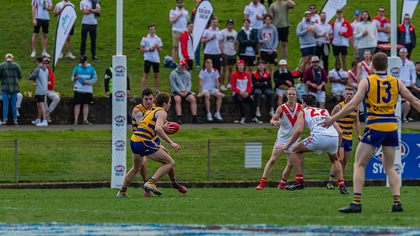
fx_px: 6551
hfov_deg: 3.7
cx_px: 142
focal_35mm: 588
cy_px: 125
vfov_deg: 2.1
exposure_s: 1/1600
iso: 800
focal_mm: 420
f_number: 5.6
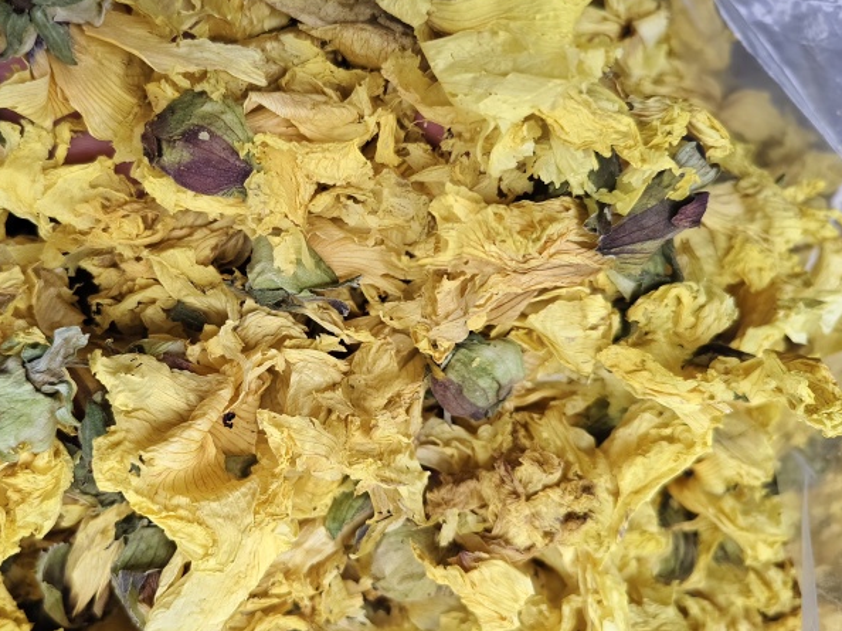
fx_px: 754
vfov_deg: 45.4
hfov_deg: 57.7
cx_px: 320
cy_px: 339
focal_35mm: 31
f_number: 1.88
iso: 799
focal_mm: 5.56
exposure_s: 1/474
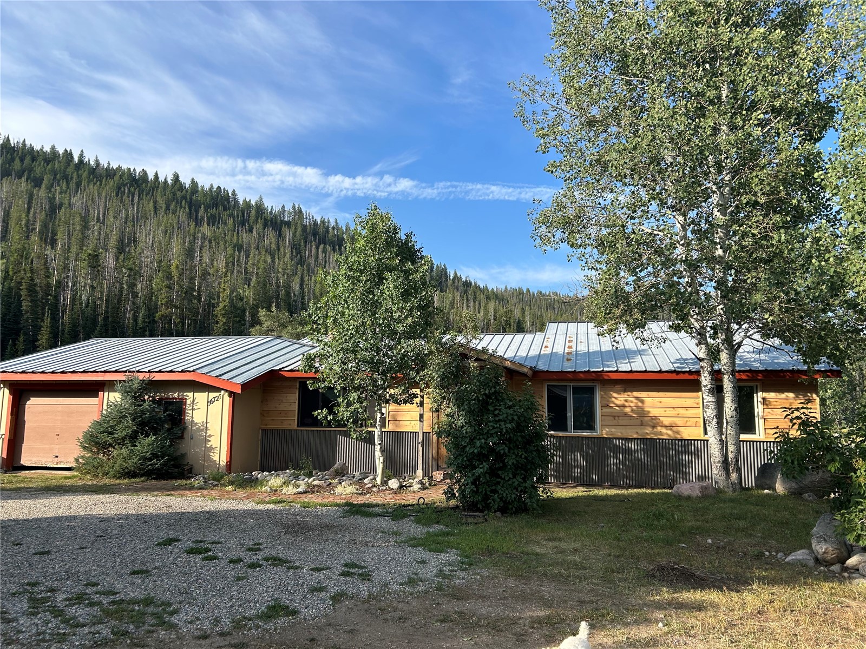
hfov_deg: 67.3
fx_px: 650
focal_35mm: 26
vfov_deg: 53.1
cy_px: 324
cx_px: 433
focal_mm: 5.7
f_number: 1.5
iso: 50
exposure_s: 1/2008
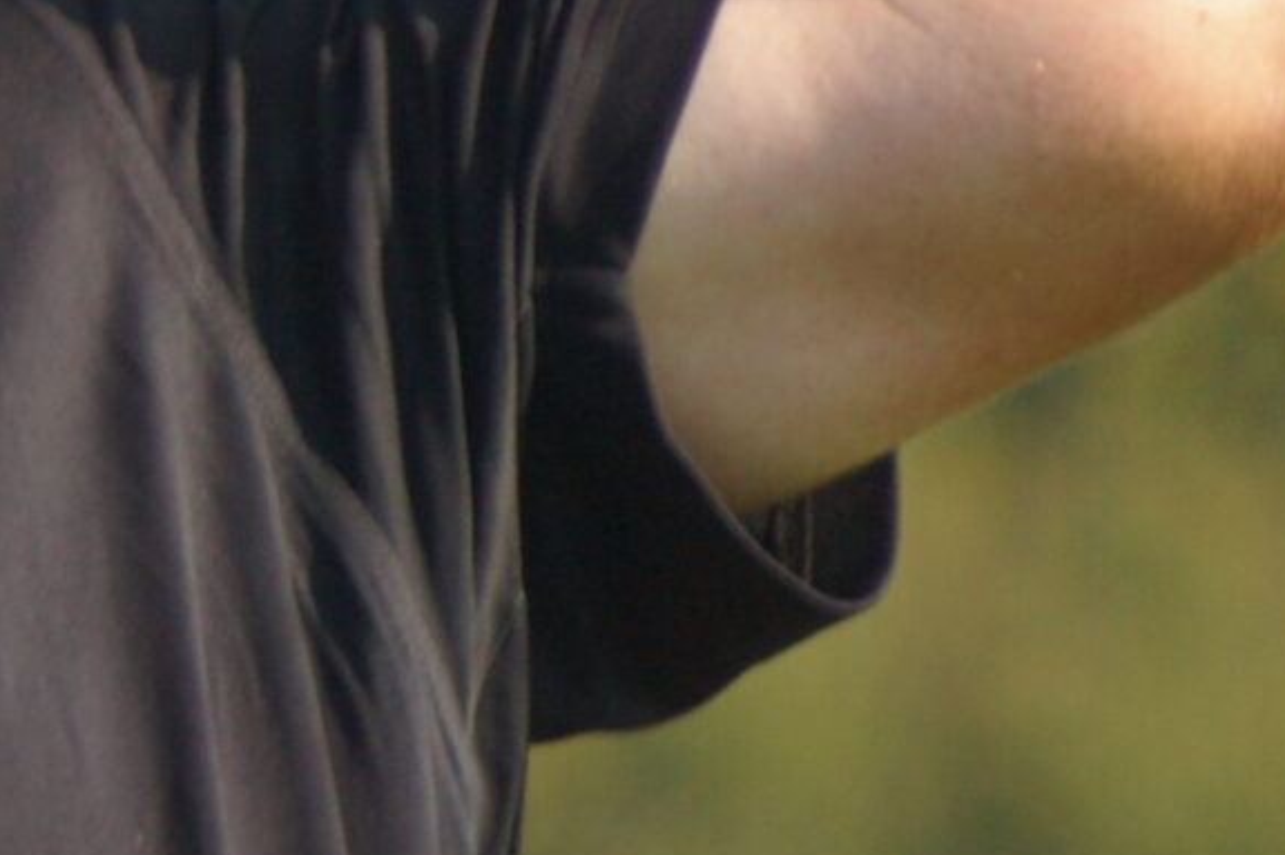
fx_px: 49928
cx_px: -433
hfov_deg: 1.5
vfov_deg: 1.0
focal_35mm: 1400
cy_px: -33
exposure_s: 1/500
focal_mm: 210
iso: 400
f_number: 8
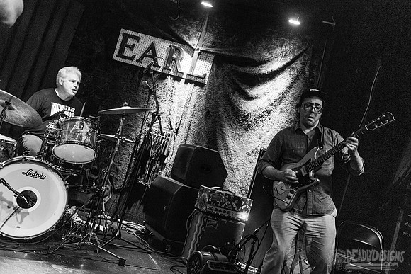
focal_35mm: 35
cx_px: 219
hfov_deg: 53.7
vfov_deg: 37.4
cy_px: 138
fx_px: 405
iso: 6400
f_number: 3.2
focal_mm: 32
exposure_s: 1/80
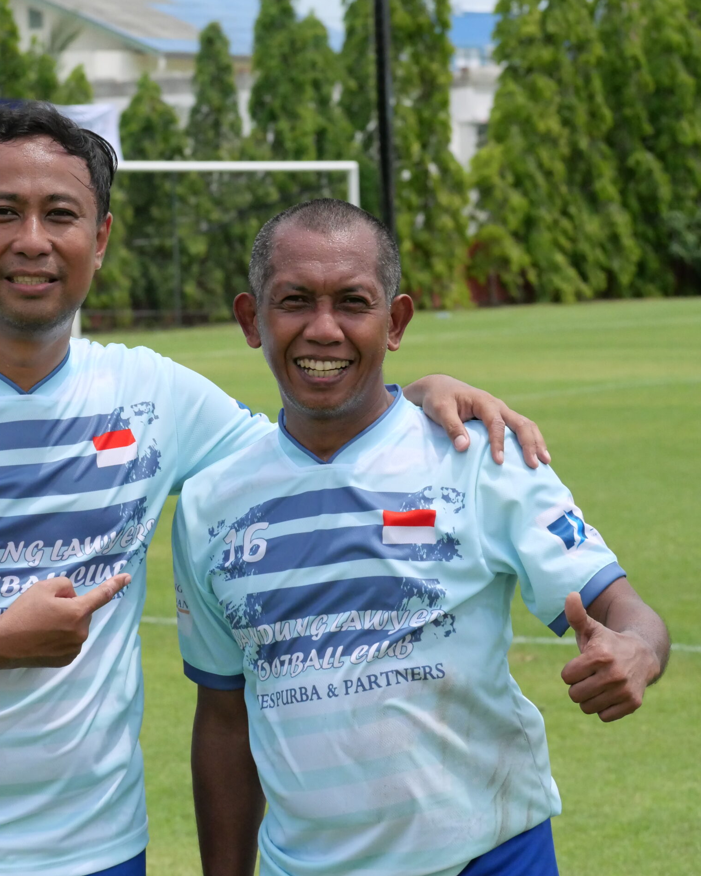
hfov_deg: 11.1
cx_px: 185
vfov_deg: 13.9
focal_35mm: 139
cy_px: 436
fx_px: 3606
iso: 2500
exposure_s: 1/10000
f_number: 5.6
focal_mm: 53
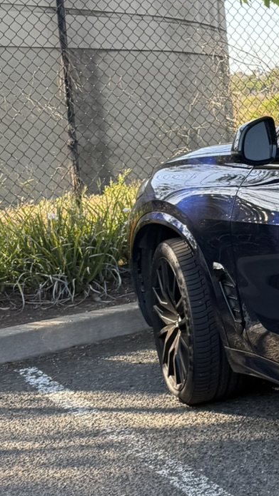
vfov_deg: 27.5
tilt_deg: -4.6
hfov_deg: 14.1
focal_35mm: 77
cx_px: 490
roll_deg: -1.2
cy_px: 202
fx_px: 1013
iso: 100
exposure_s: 1/412
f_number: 1.78
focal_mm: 6.76
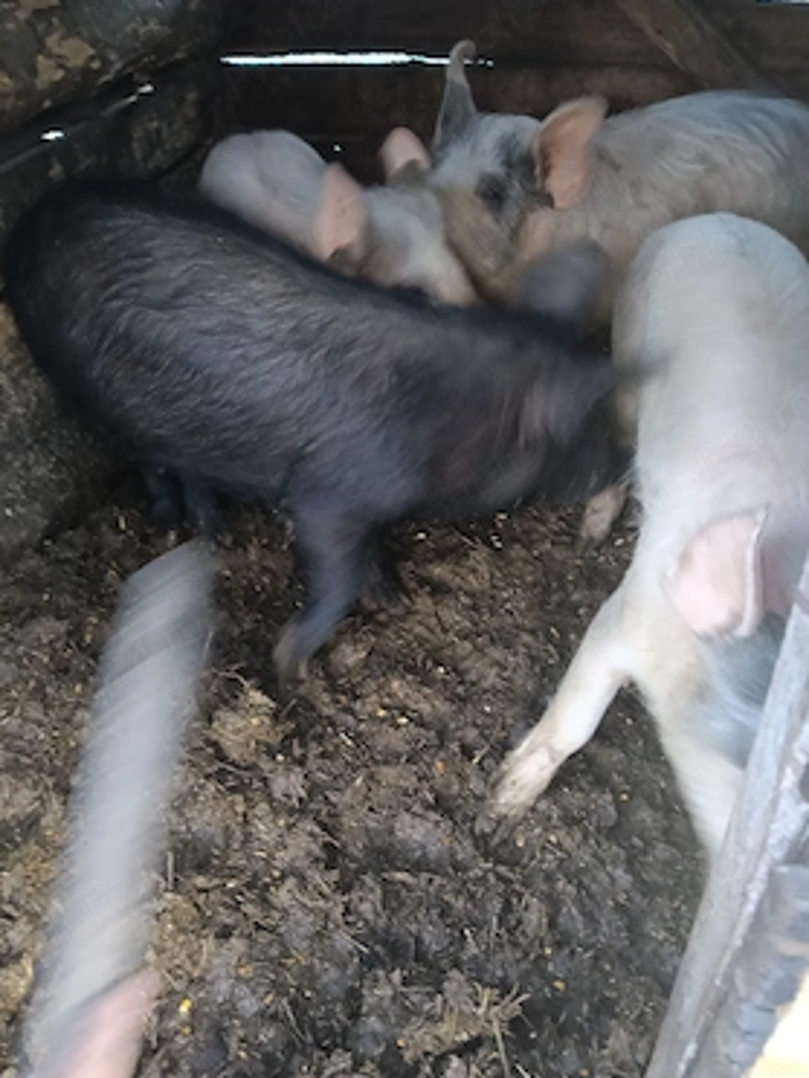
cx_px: 415
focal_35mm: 29
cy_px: 507
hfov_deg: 48.2
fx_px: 904
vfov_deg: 61.6
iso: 800
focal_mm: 3.98
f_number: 1.8
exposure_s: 1/25
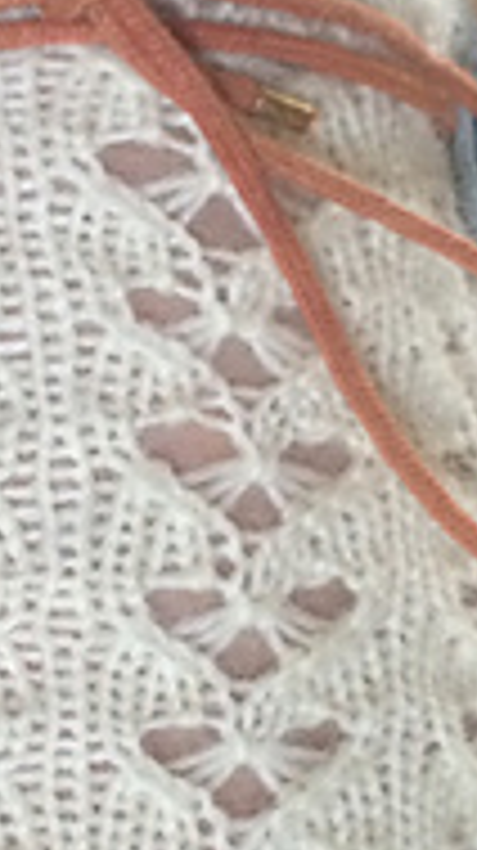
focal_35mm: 107
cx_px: 81
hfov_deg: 11.2
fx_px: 2411
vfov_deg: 20.0
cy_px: 540
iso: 250
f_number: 2.2
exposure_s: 1/33
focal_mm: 4.15
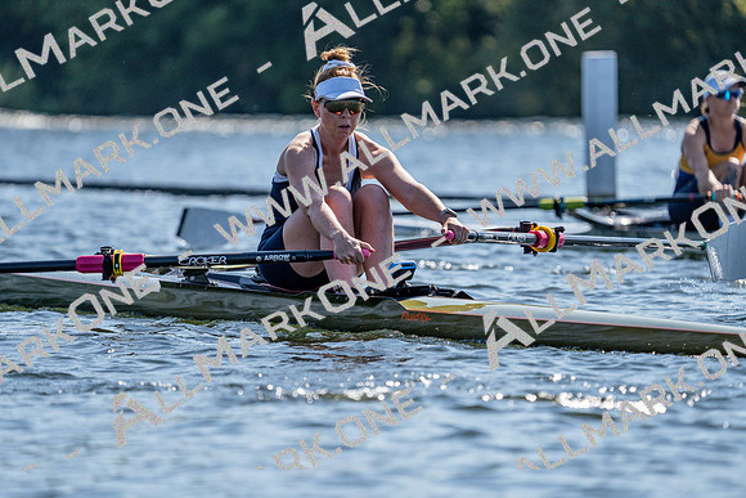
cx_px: 373
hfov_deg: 5.4
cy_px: 249
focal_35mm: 382
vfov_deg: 3.6
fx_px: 7917
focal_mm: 382
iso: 200
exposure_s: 1/1600
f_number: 6.3
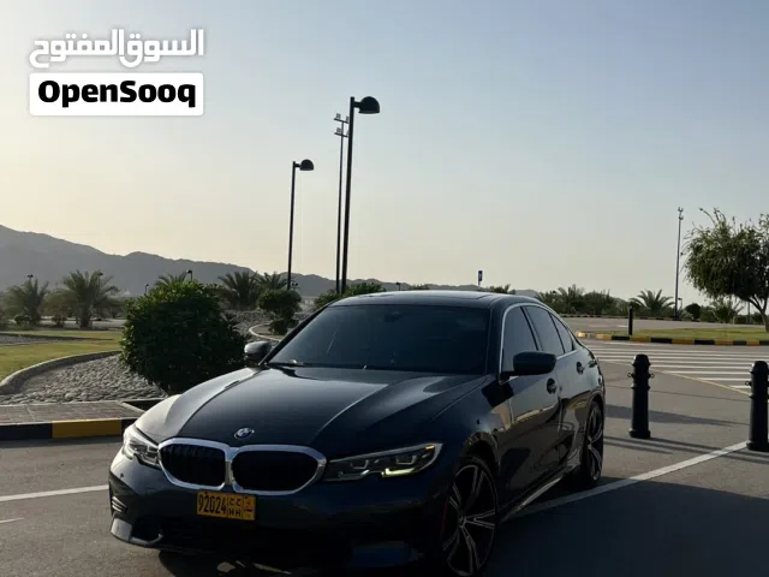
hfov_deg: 67.3
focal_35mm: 26
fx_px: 578
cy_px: 288
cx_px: 384
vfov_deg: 53.1
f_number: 1.5
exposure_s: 1/8000
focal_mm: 5.7
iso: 50
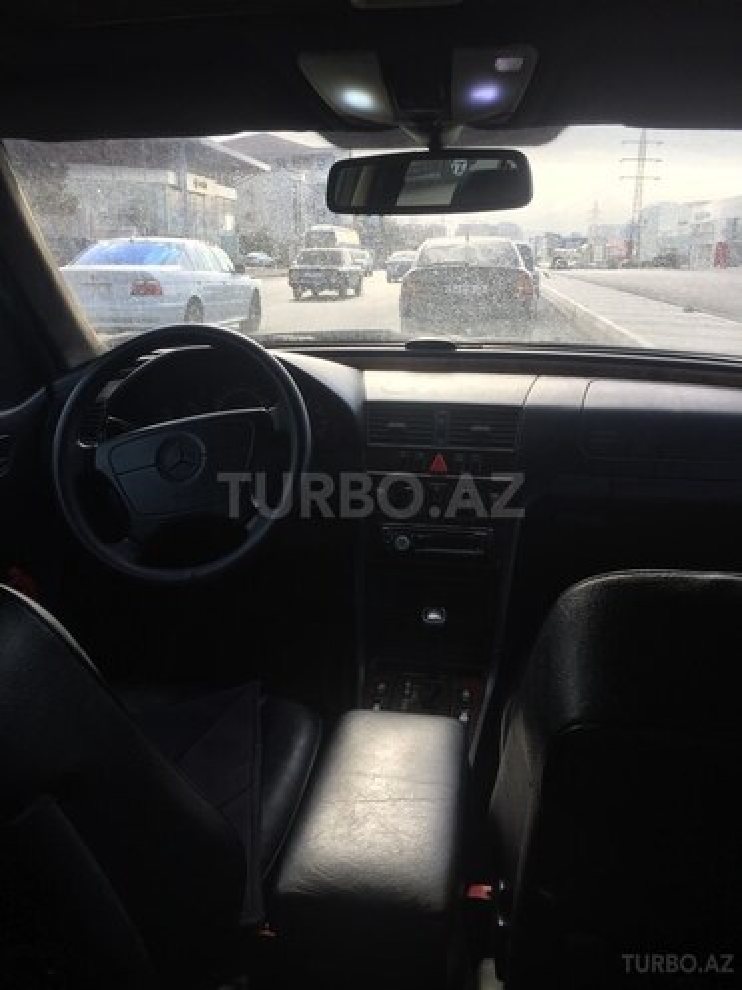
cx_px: 371
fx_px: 829
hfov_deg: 48.2
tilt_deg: -15.1
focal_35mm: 29
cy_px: 495
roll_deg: -2.3
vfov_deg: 61.7
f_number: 2.2
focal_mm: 4.15
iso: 32
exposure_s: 1/501
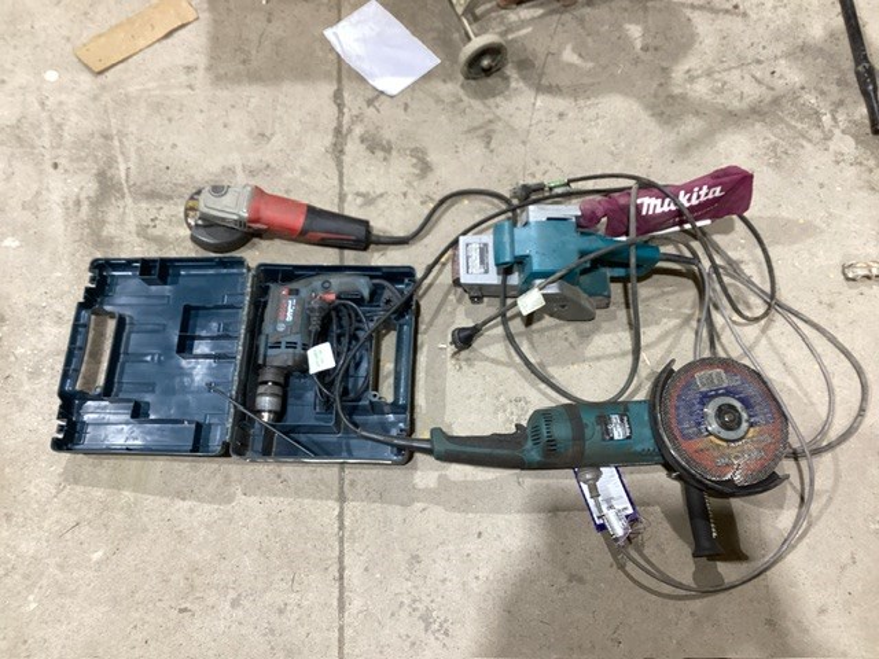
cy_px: 330
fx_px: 787
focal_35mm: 31
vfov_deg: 45.4
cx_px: 440
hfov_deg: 58.4
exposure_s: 1/50
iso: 100
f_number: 2.4
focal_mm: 3.3
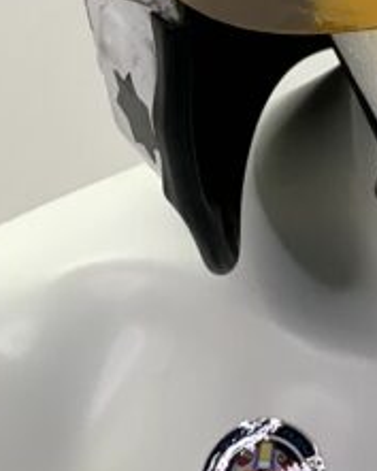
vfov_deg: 10.1
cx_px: 545
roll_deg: -0.4
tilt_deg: -10.5
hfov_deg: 8.2
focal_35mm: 184
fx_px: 2565
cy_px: -301
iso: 64
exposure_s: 1/120
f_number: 2.4
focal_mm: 6
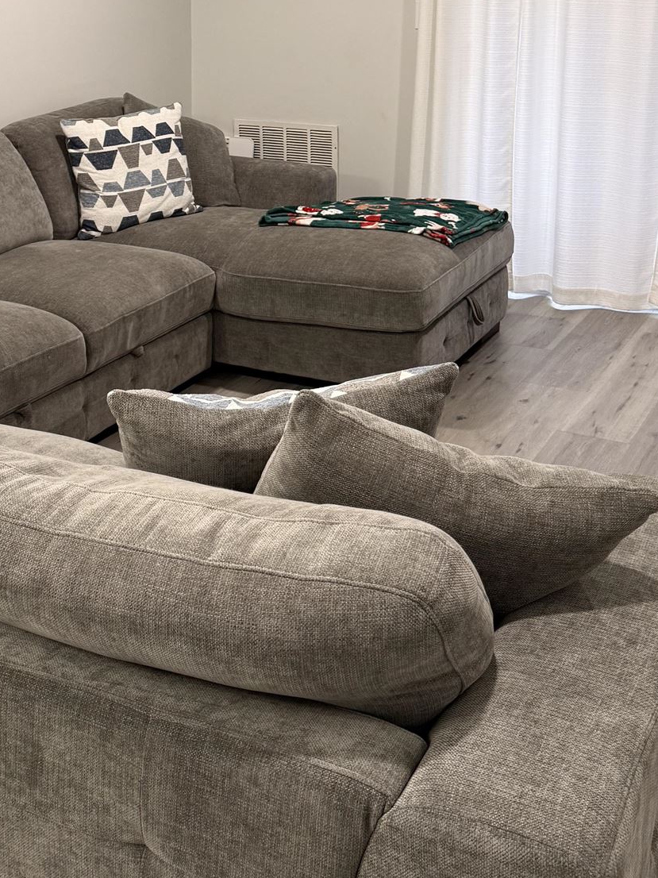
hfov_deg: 28.9
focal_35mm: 50
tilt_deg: -10.8
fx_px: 1268
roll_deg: -1.6
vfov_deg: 36.8
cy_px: 170
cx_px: 223
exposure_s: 1/60
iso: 125
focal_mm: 6.76
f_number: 1.78
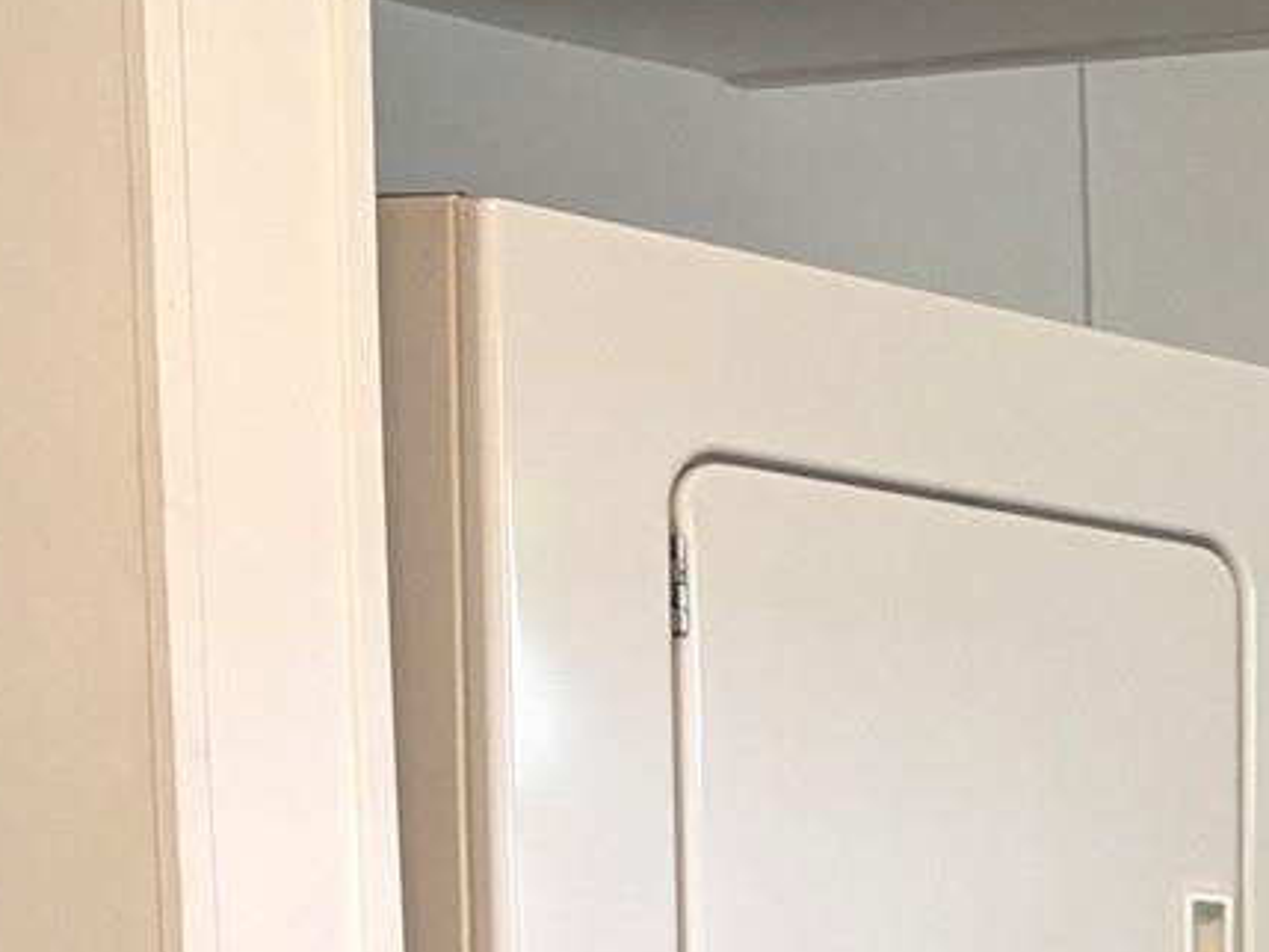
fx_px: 4547
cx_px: 2985
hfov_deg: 12.6
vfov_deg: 11.0
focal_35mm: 124
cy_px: 1803
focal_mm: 5.96
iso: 125
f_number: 1.6
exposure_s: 1/60
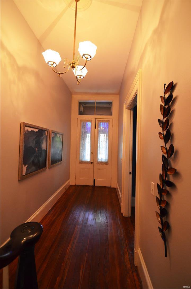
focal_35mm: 15
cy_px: 144
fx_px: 120
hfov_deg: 77.1
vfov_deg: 100.5
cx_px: 96
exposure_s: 1/30
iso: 1800
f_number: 3.5
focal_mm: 10
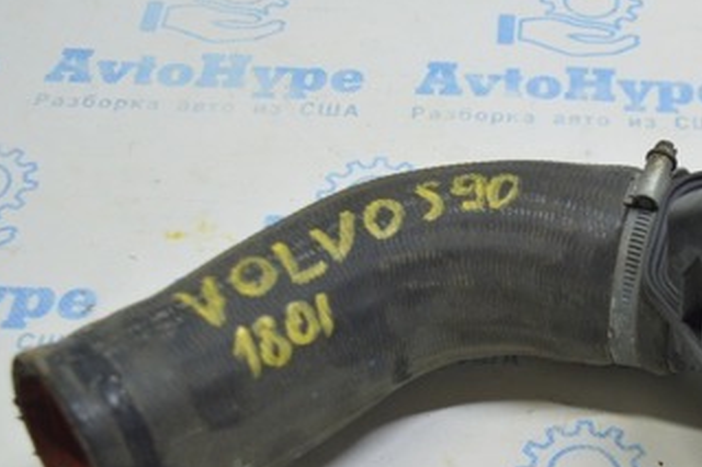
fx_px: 1462
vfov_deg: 18.1
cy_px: 348
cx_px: 570
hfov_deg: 26.5
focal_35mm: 75
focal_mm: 25
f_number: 4
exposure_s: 1/40
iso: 400
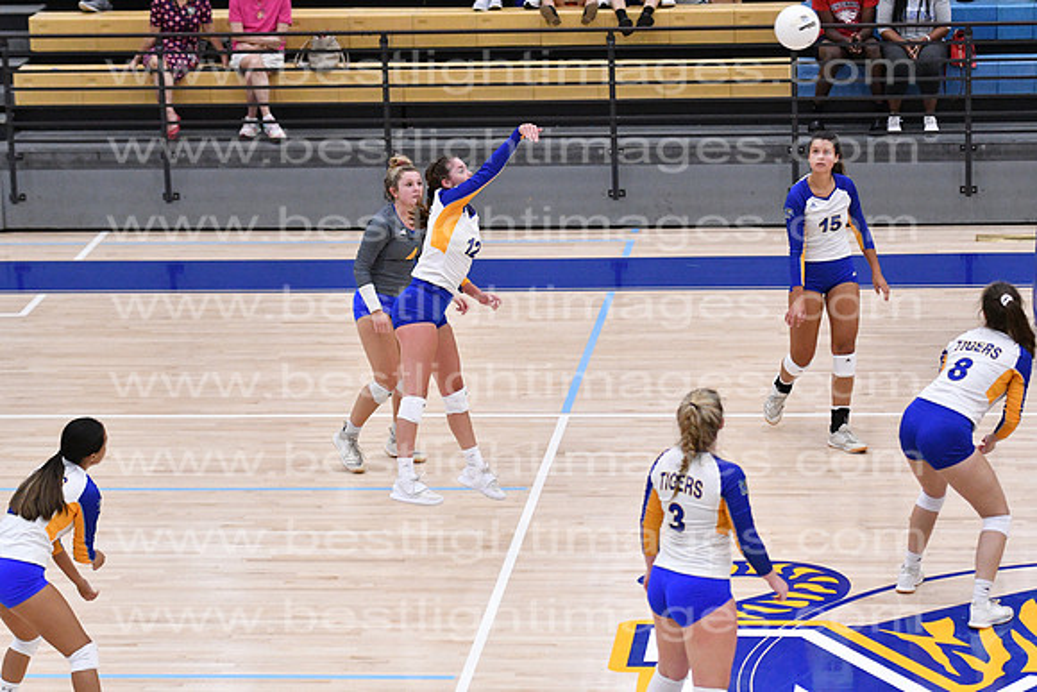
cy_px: 346
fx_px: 3889
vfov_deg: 10.2
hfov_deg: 15.2
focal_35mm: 135
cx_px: 518
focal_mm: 90
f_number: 3.2
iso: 6400
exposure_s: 1/1000
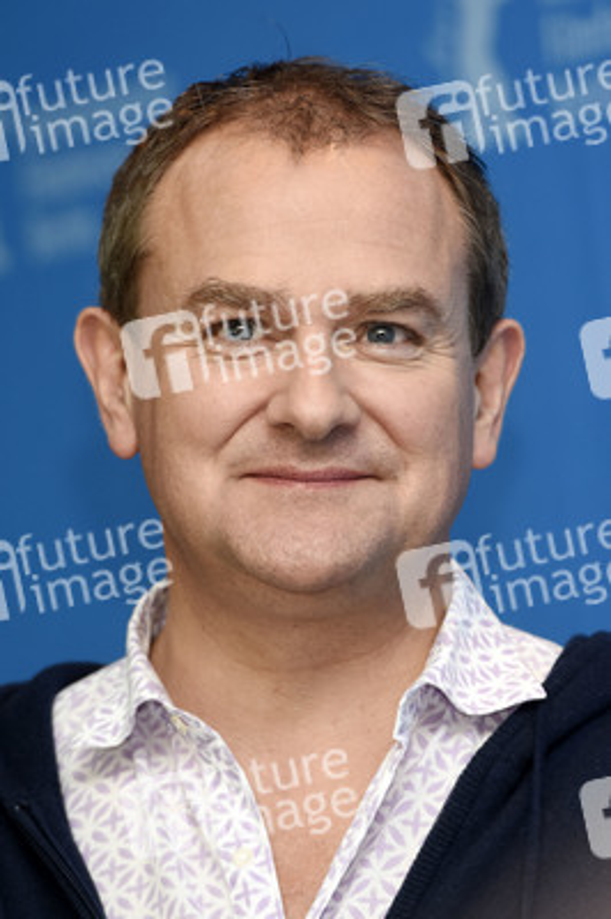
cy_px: 460
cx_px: 306
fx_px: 7650
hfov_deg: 4.6
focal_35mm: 300
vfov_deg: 6.9
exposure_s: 1/320
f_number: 3.5
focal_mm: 200
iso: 640
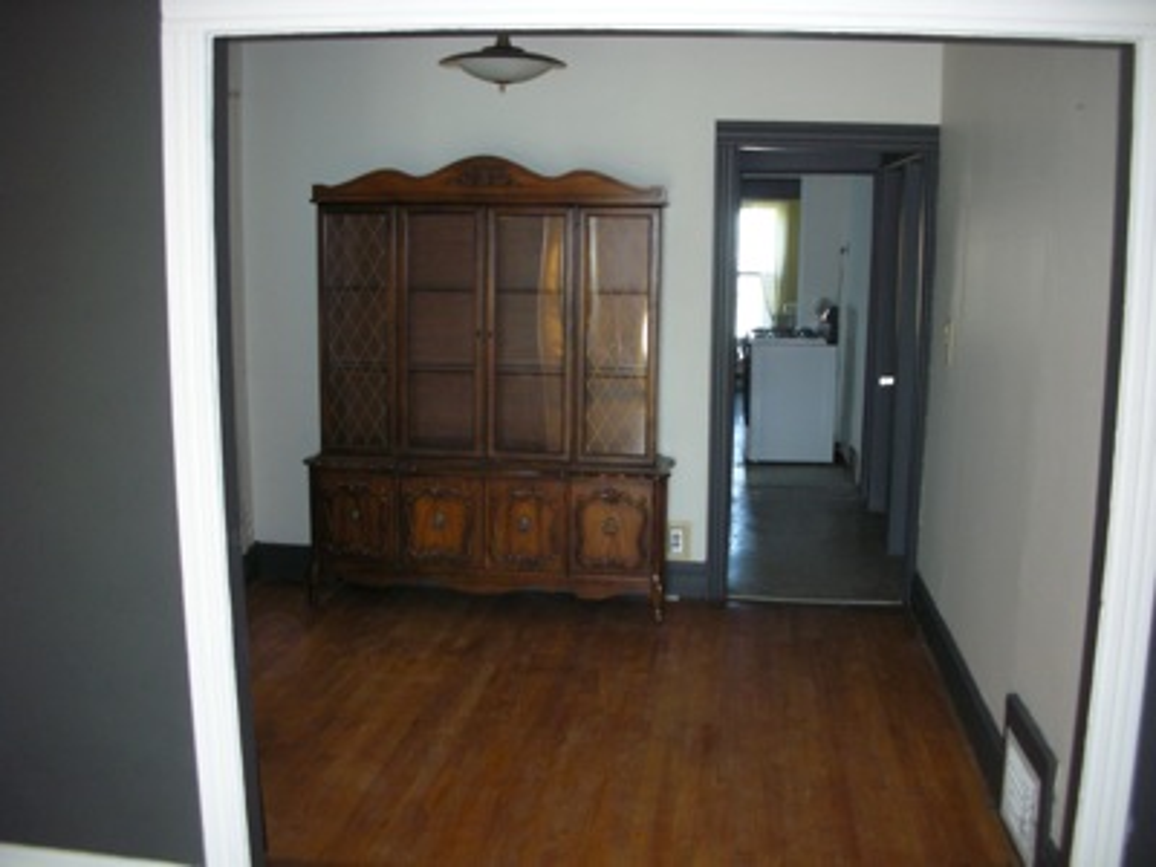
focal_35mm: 35
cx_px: 578
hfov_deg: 52.6
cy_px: 434
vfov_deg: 40.7
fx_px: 1169
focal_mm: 5.8
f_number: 2.8
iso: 160
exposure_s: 1/60
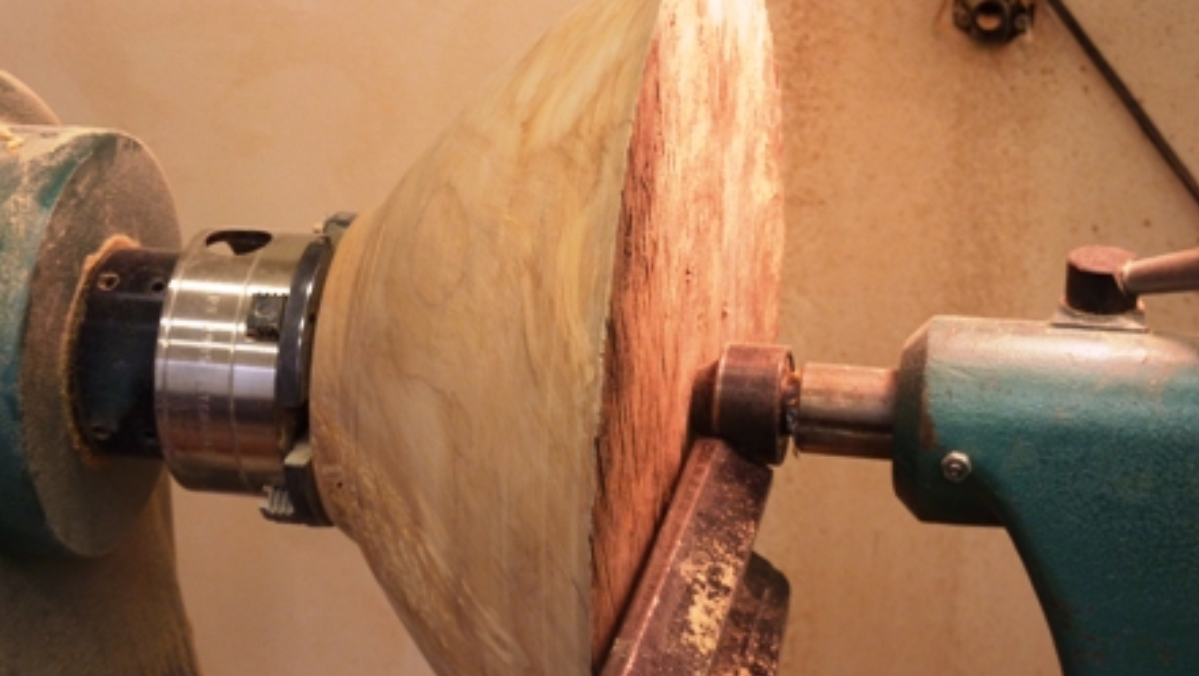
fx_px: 2354
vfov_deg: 16.3
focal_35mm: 74
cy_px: 293
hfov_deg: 28.6
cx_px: 600
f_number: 4.1
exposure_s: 1/40
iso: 160
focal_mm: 11
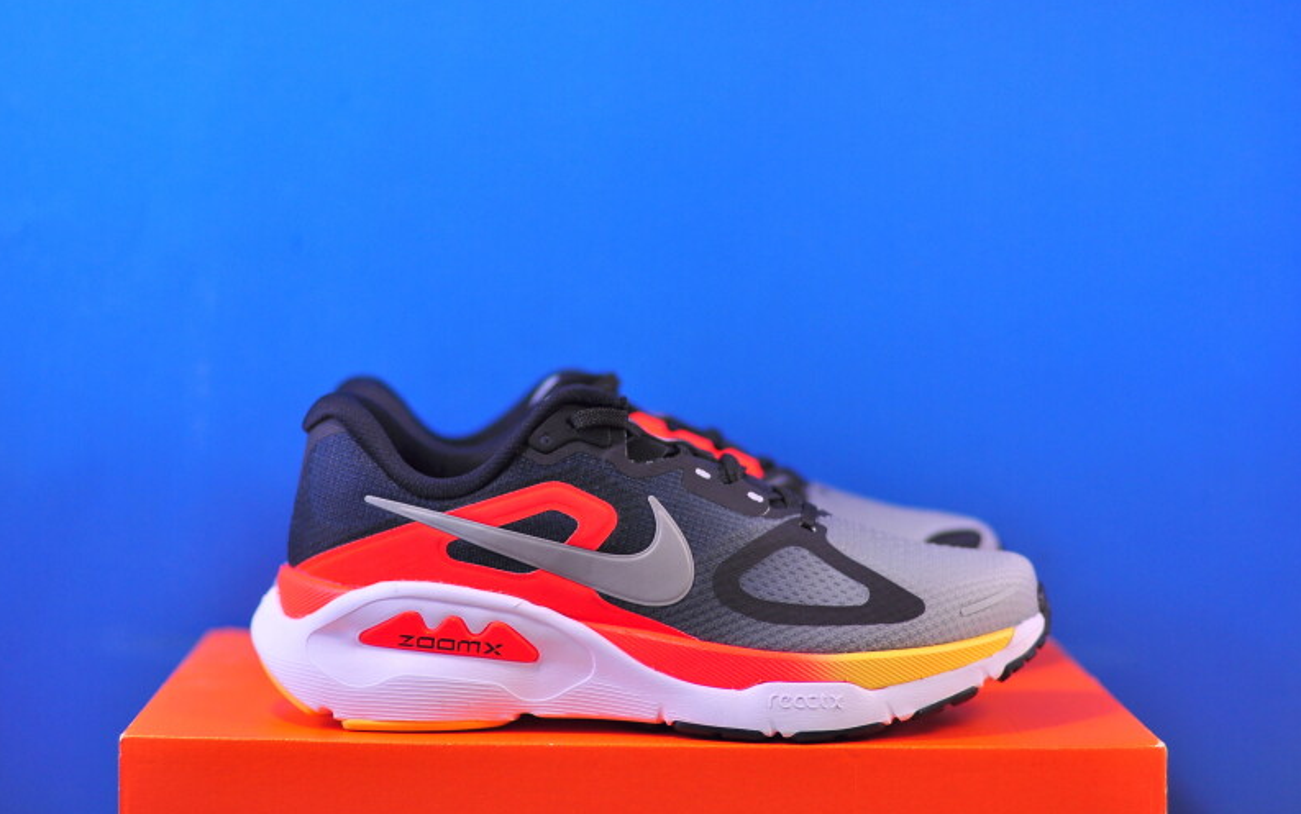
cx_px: 651
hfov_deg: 26.8
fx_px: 2731
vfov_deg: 16.9
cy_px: 386
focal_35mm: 77
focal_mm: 50
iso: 250
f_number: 2
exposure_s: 1/320
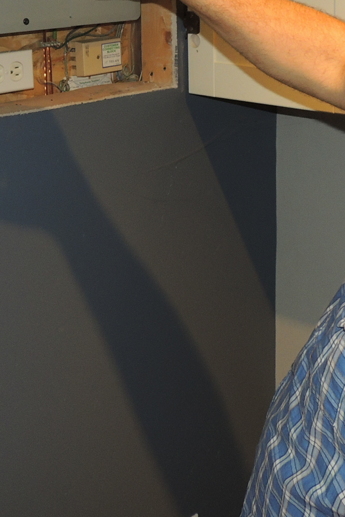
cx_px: 86
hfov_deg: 23.1
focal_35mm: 58
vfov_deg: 33.0
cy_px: 71
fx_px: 834
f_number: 3
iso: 200
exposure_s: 1/30
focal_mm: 4.3
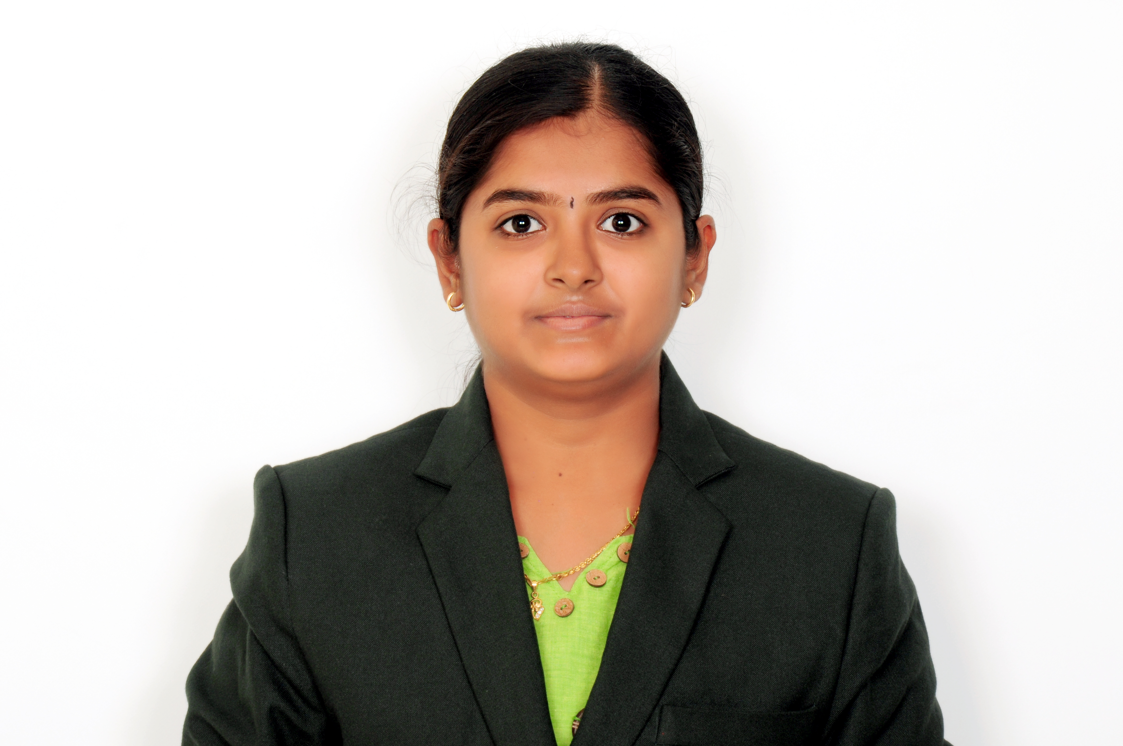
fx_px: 4300
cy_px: 373
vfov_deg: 9.9
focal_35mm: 138
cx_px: 562
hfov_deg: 14.9
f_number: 11
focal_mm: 92
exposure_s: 1/160
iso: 200
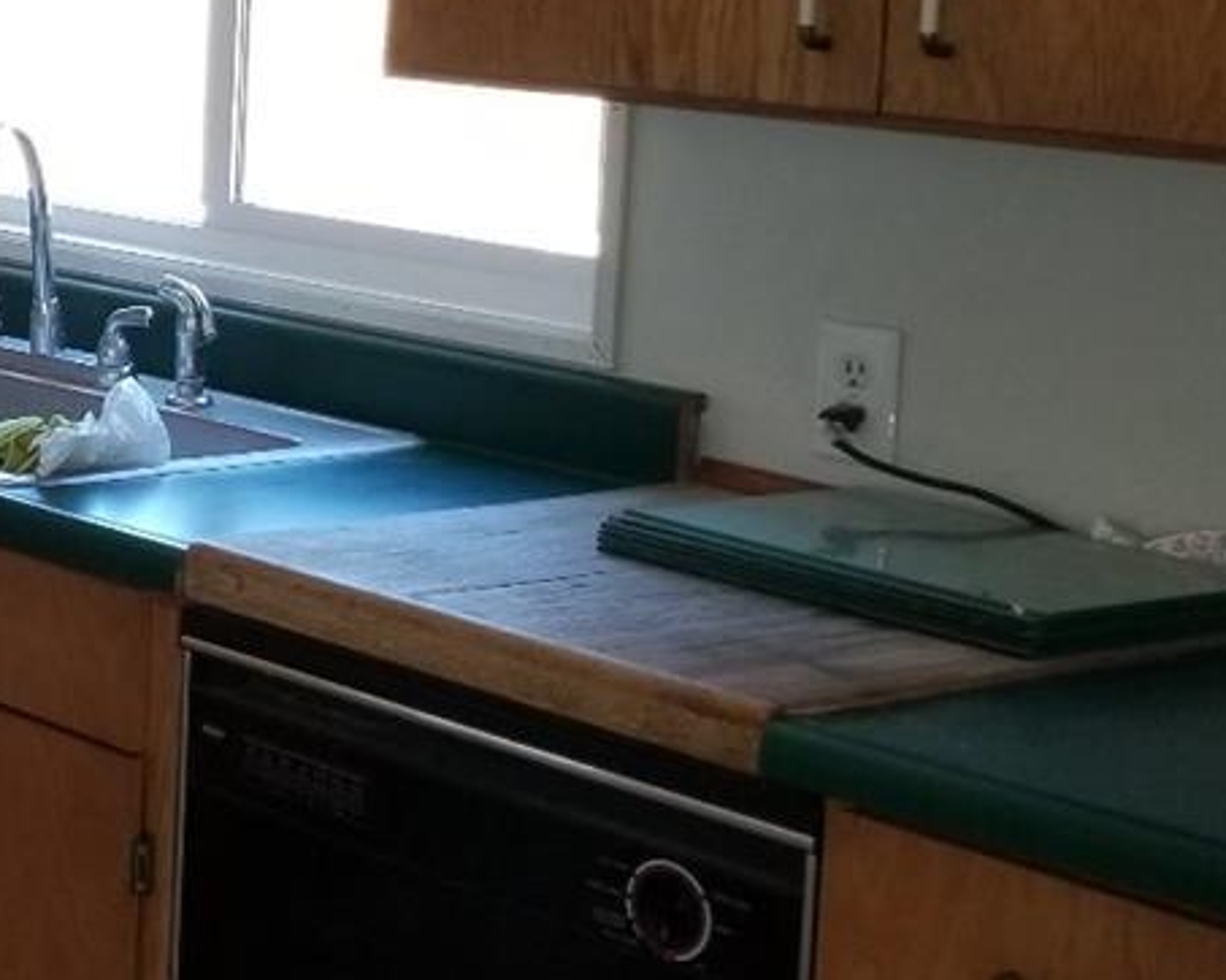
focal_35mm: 84
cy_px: 190
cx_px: -668
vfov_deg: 18.1
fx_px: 3047
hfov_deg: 19.5
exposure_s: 1/60
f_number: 1.7
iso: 64
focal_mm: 4.25
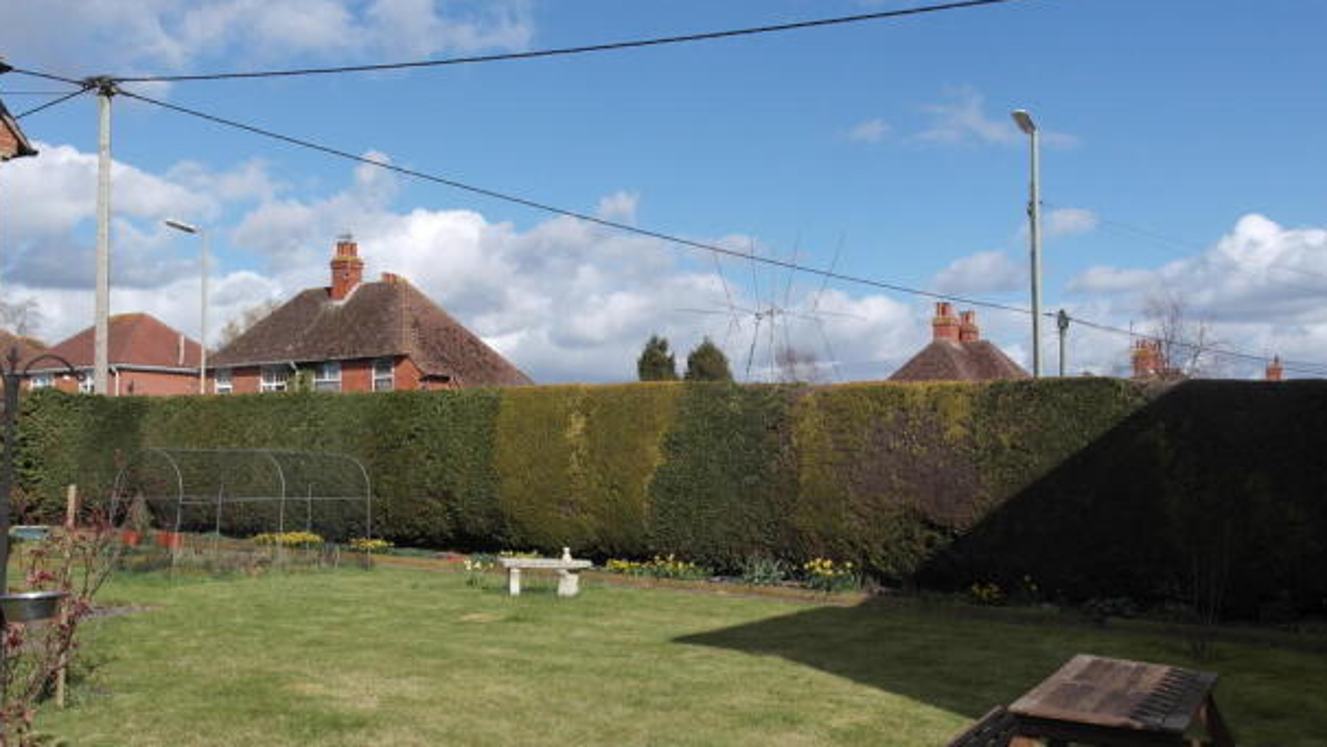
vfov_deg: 34.7
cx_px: 708
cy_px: 384
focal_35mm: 34
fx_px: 1196
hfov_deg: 58.0
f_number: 7.1
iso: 100
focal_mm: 20
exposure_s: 1/180
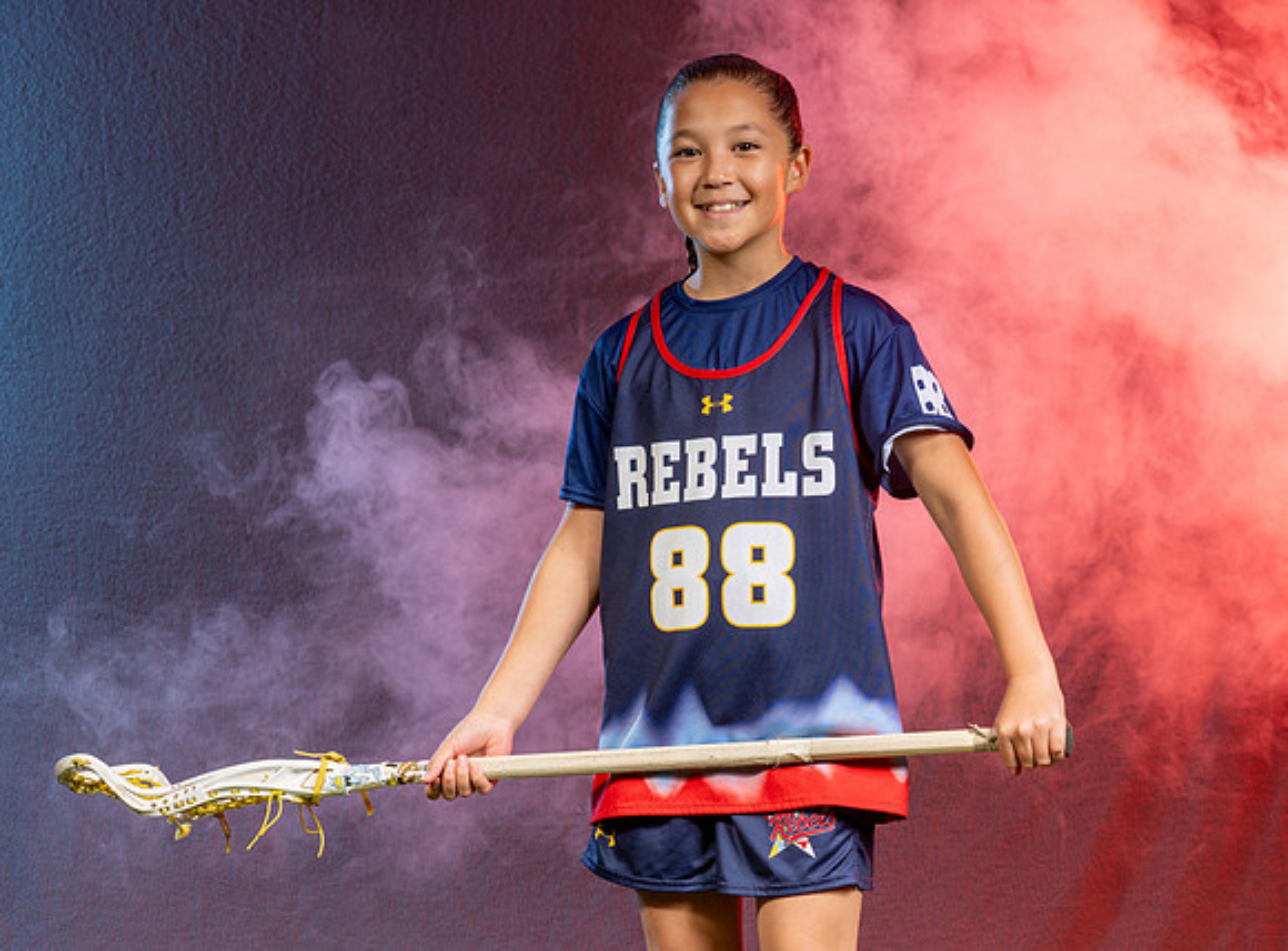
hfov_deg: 14.5
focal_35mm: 137
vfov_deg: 10.7
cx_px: 700
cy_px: 505
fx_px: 5055
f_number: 8
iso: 64
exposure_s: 1/200
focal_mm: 105
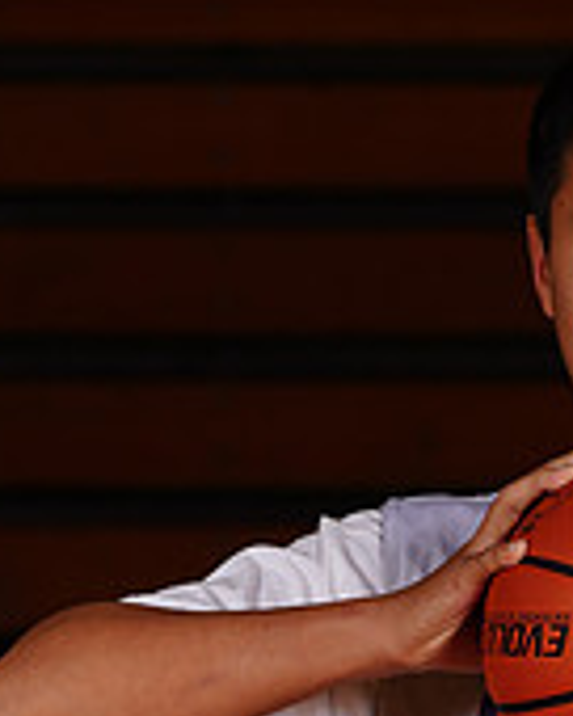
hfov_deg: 2.5
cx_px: 617
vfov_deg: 3.1
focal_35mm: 616
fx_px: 13058
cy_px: 855
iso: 200
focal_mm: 192
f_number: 9
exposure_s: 1/200
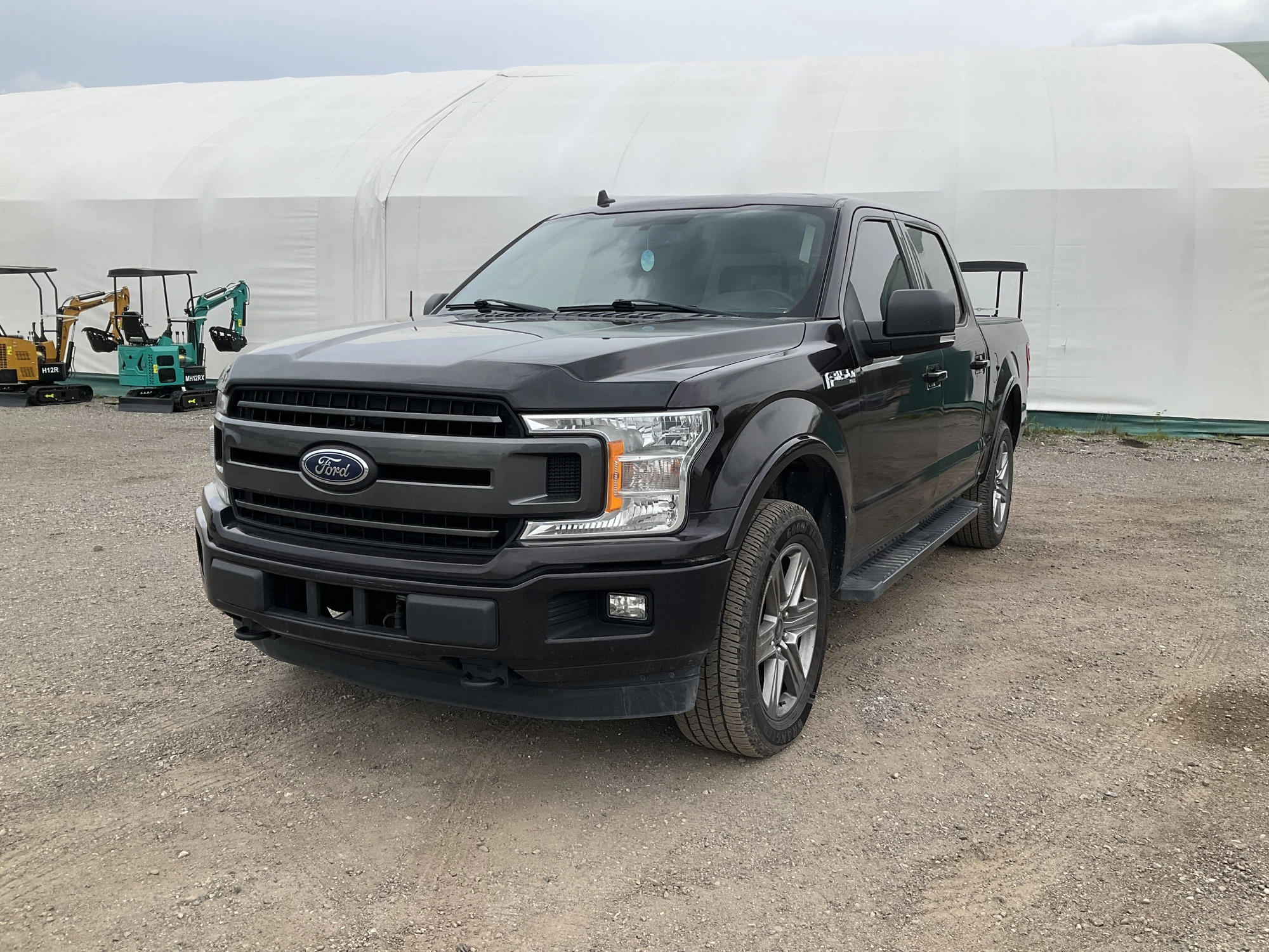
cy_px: 476
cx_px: 634
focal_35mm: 29
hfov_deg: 61.7
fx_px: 1063
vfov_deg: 48.2
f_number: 1.8
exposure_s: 1/1311
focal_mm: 3
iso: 25
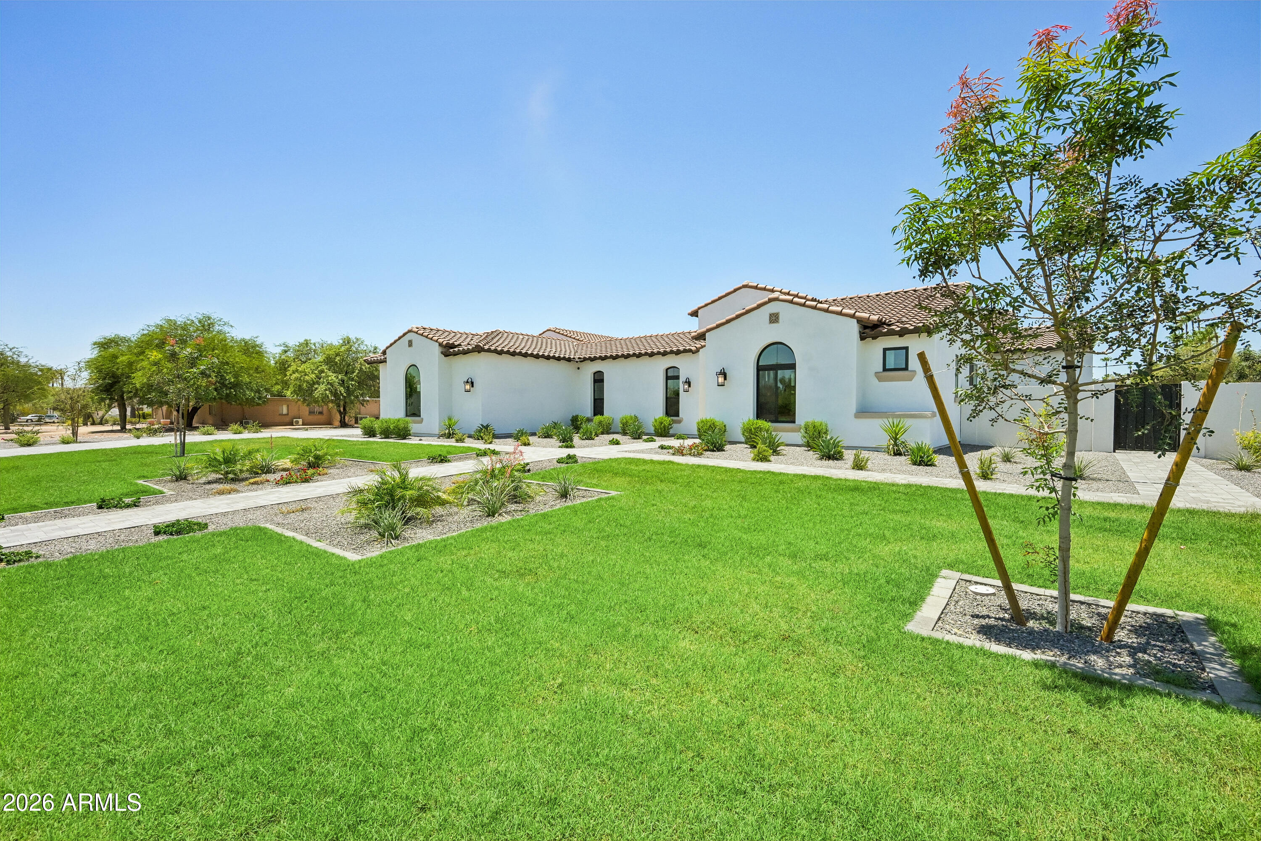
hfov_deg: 96.7
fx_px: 560
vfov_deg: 73.7
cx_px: 630
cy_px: 420
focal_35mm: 16
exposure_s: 1/2000
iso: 640
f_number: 8
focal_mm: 16
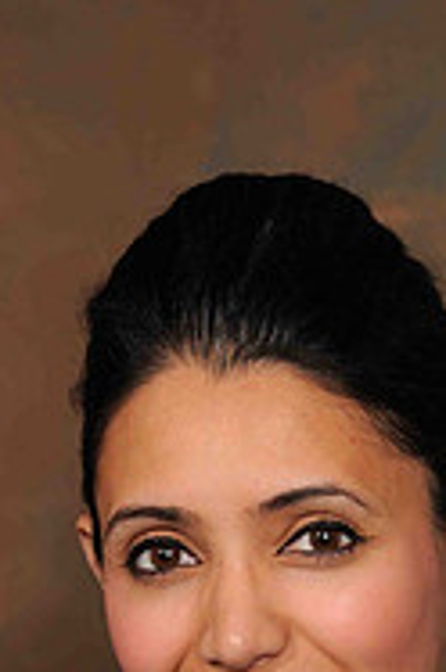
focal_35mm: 271
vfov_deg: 7.6
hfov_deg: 5.0
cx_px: 297
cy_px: 679
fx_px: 5058
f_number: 5.6
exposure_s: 1/80
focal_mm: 75
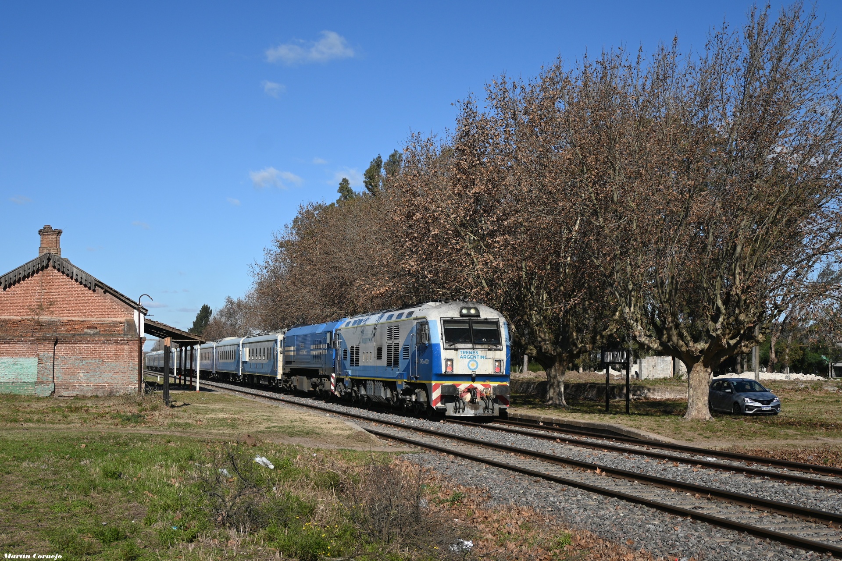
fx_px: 1228
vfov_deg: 25.8
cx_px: 421
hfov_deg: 37.9
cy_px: 280
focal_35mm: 52
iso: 100
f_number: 5.3
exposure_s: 1/1000
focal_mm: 35
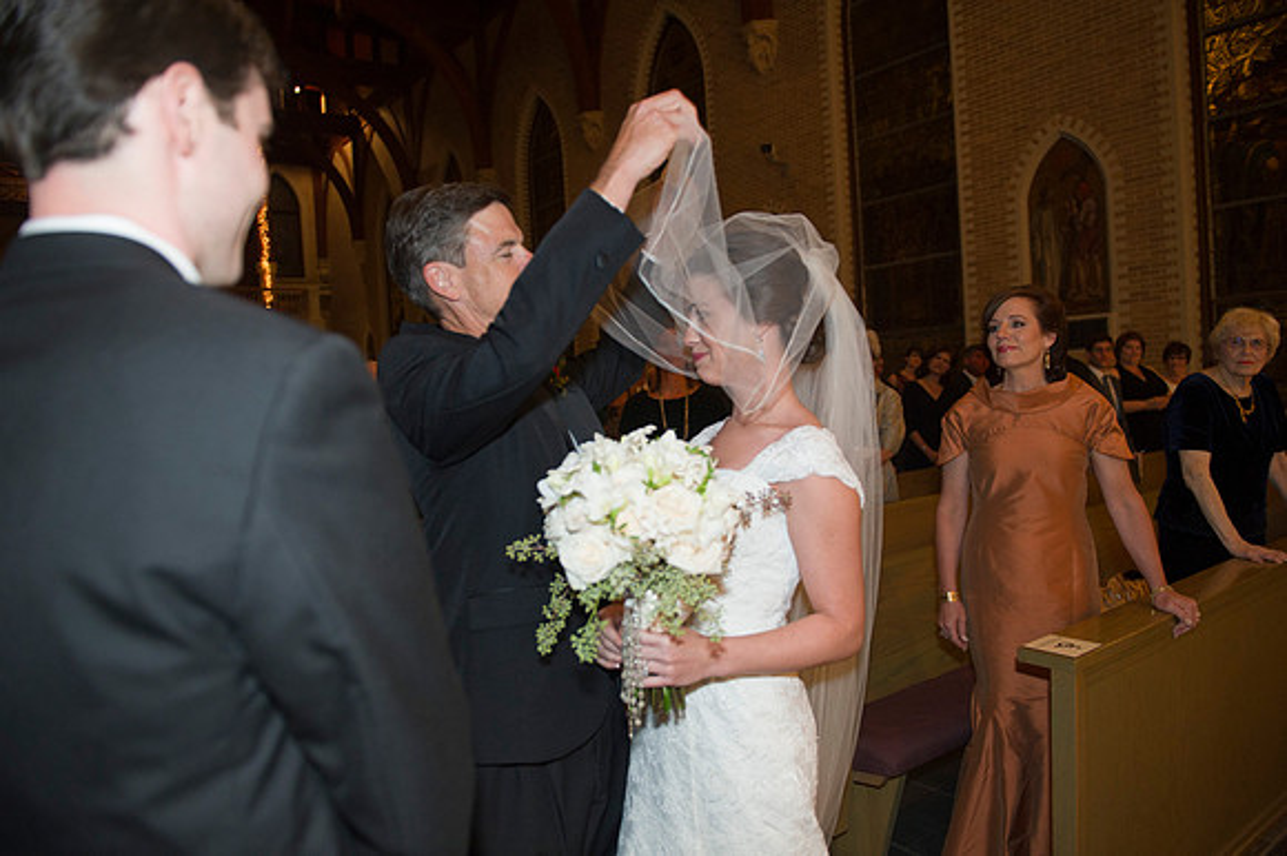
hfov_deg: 73.8
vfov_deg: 53.1
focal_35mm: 24
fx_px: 857
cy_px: 428
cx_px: 644
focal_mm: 24
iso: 1600
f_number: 3.2
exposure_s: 1/100
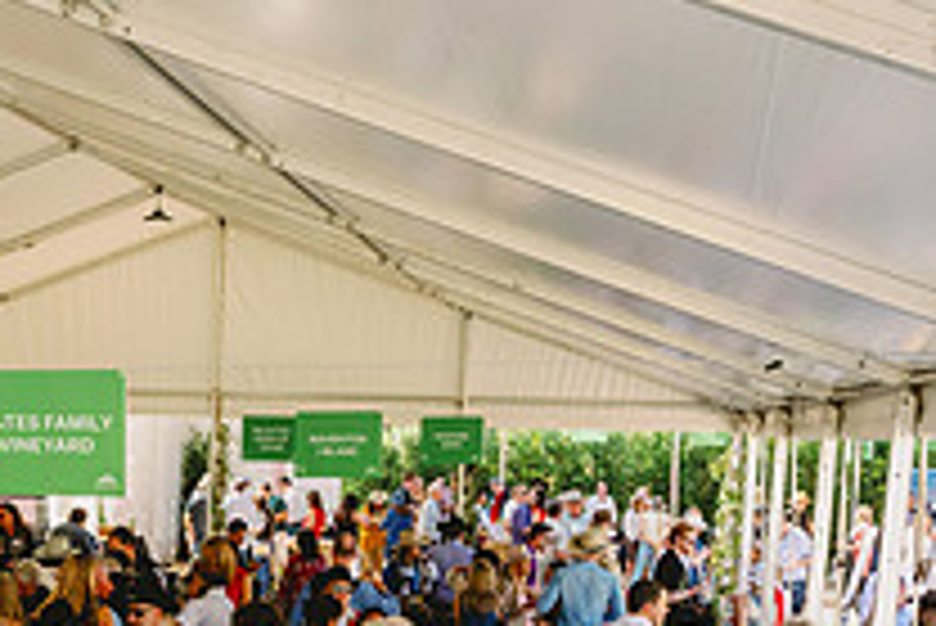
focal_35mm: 67
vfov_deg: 19.6
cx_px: 72
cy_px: 655
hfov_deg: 28.7
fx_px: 1743
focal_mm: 24
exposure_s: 1/250
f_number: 7.1
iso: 1000
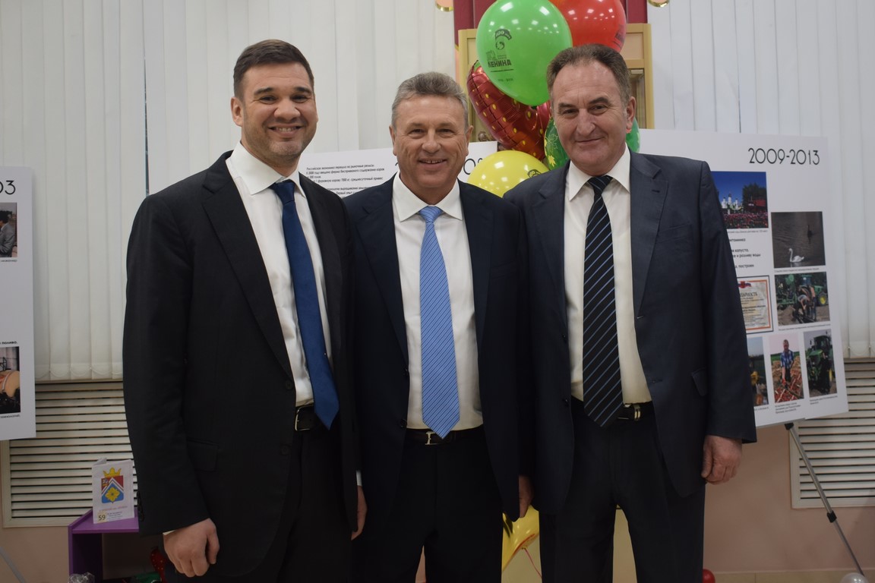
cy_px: 292
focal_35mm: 34
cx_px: 438
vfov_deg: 38.4
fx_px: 838
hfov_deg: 55.1
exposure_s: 1/80
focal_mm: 23
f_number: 4.5
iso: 400
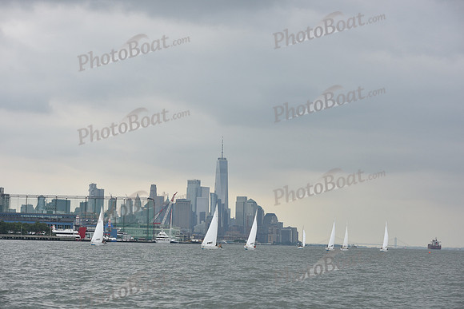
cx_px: 232
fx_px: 902
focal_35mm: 70
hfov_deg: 28.8
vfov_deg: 19.5
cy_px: 154
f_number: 7.1
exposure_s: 1/1250
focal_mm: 70
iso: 320
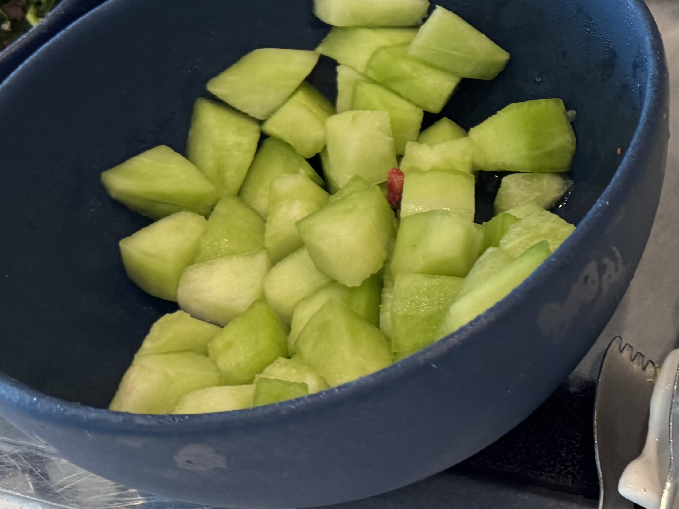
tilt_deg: -37.1
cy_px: 29
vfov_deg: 22.9
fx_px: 1216
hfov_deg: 28.9
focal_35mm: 62
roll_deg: +6.7
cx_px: 700
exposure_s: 1/114
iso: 200
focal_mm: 6.76
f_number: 1.78
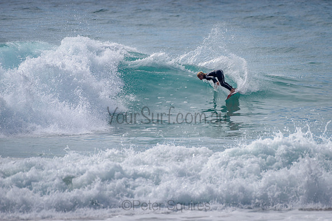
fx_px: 5656
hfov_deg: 3.4
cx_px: 202
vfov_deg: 2.2
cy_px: 85
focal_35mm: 613
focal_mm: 500
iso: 100
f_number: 5.6
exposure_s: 1/2000
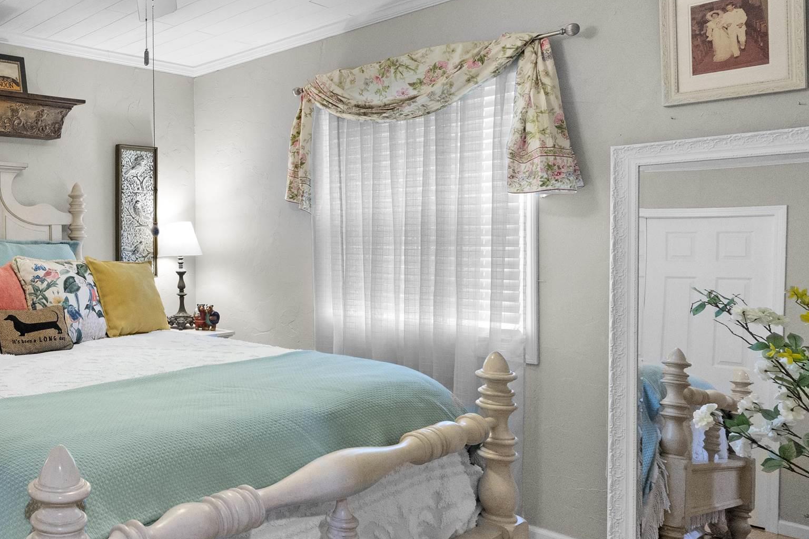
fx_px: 629
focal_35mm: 28
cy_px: 288
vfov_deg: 46.3
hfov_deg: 56.7
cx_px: 84
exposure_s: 1/25
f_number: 8
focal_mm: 14
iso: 2500
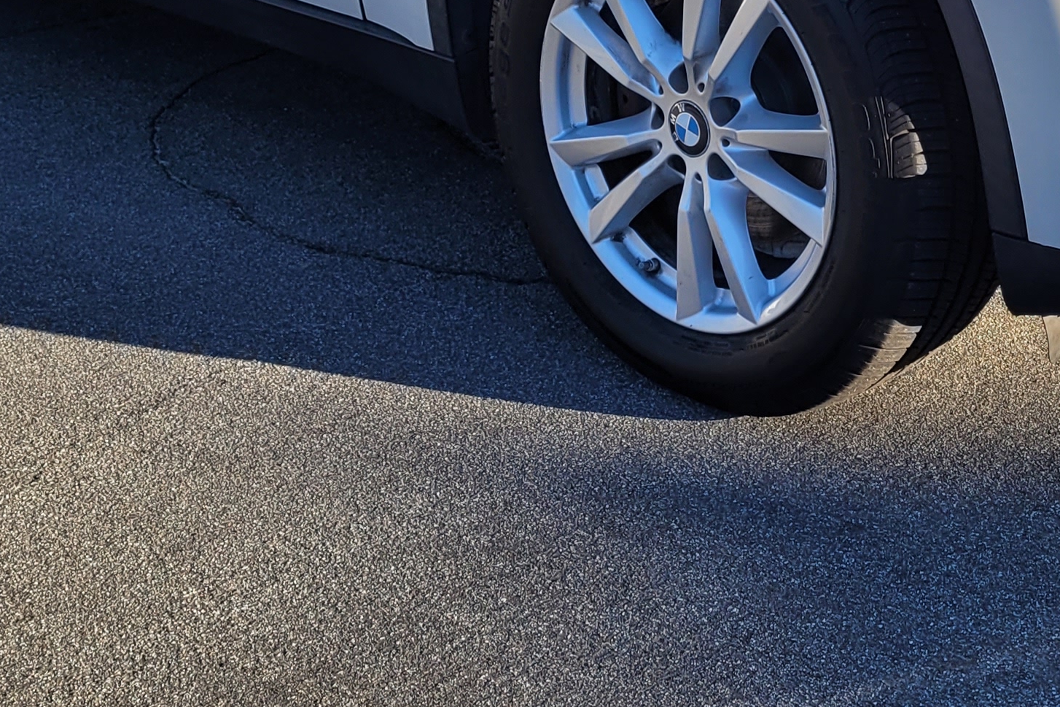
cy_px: -155
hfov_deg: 26.8
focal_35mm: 75
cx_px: 746
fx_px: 2208
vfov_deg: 17.3
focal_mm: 5.4
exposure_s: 1/1202
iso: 40
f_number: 1.8
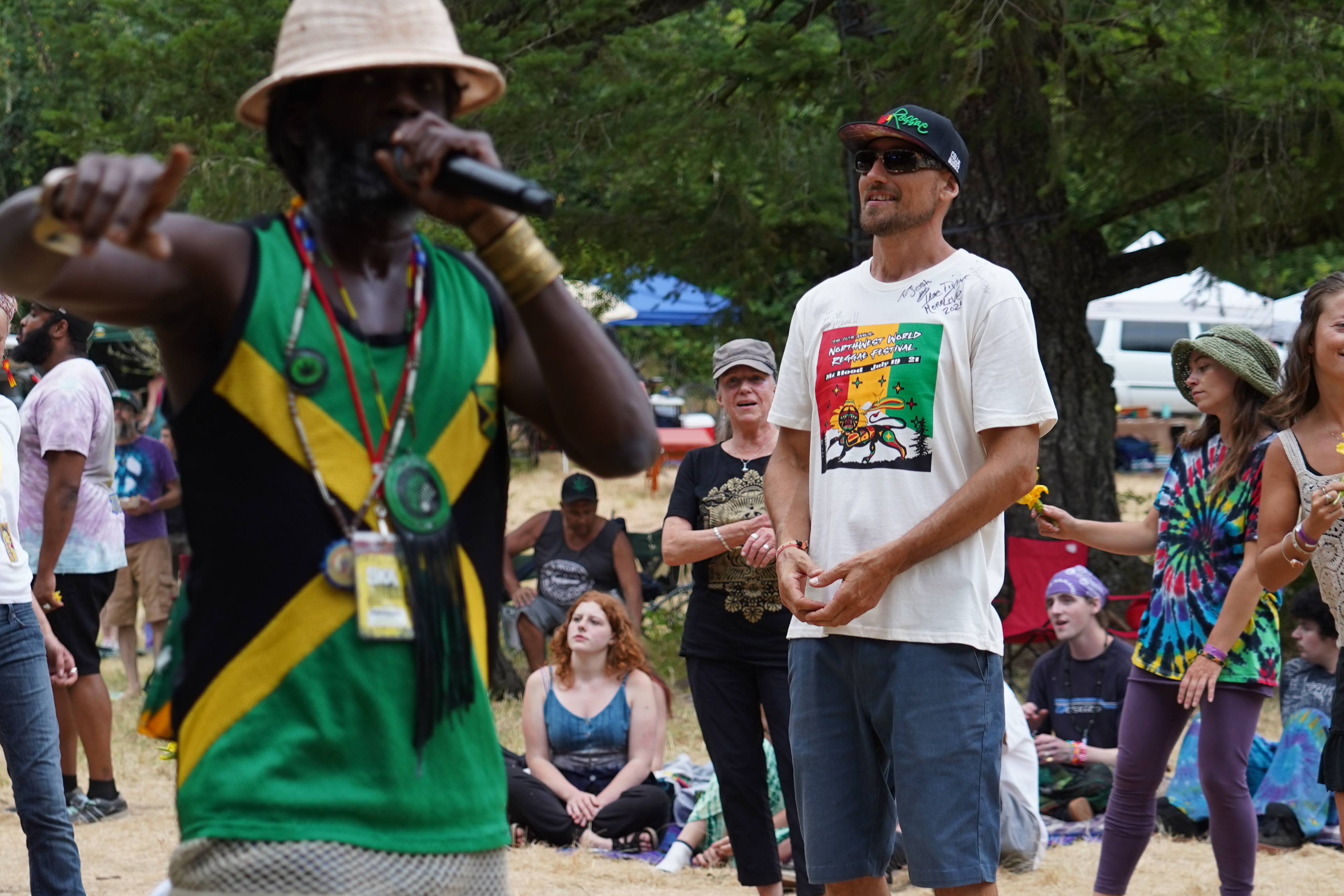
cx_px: 397
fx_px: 3808
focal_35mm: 102
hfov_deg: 19.9
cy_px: 571
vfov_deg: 13.4
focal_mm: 58
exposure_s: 1/160
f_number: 4
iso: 200
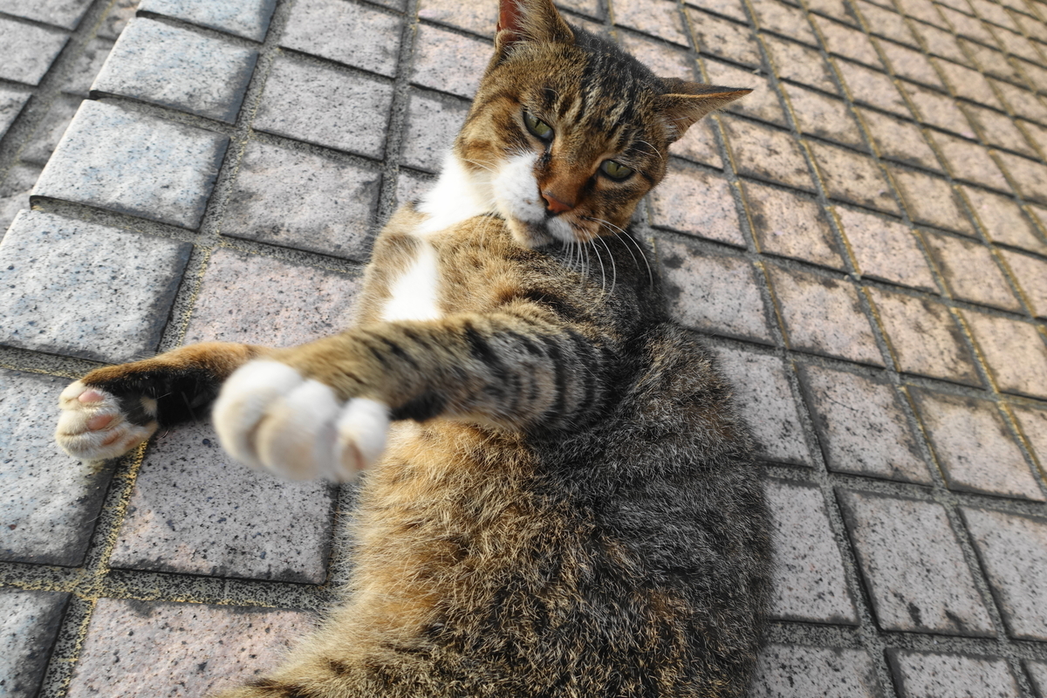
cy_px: 349
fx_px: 698
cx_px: 524
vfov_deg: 53.1
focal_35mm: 24
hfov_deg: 73.7
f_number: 4
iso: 160
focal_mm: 8.8
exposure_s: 1/250
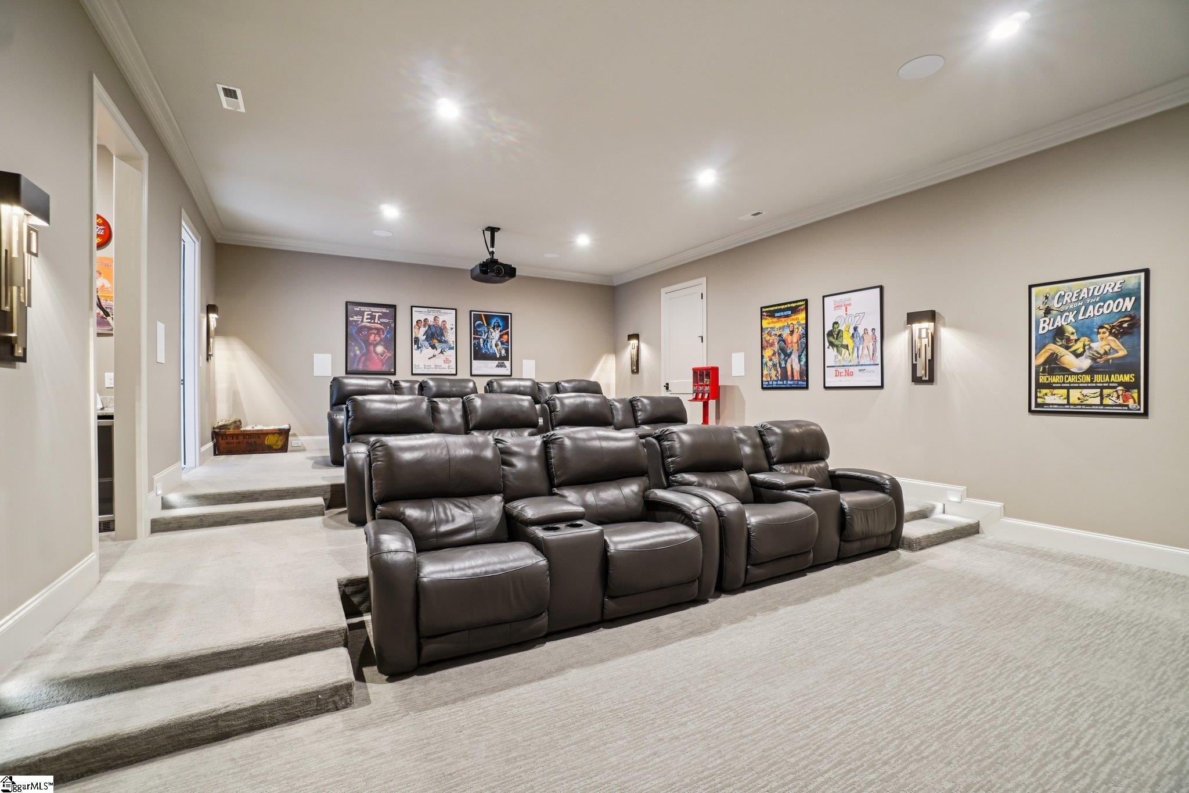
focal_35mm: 15
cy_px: 396
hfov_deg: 100.4
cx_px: 594
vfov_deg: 77.3
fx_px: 495
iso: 400
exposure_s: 1/2
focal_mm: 10
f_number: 8
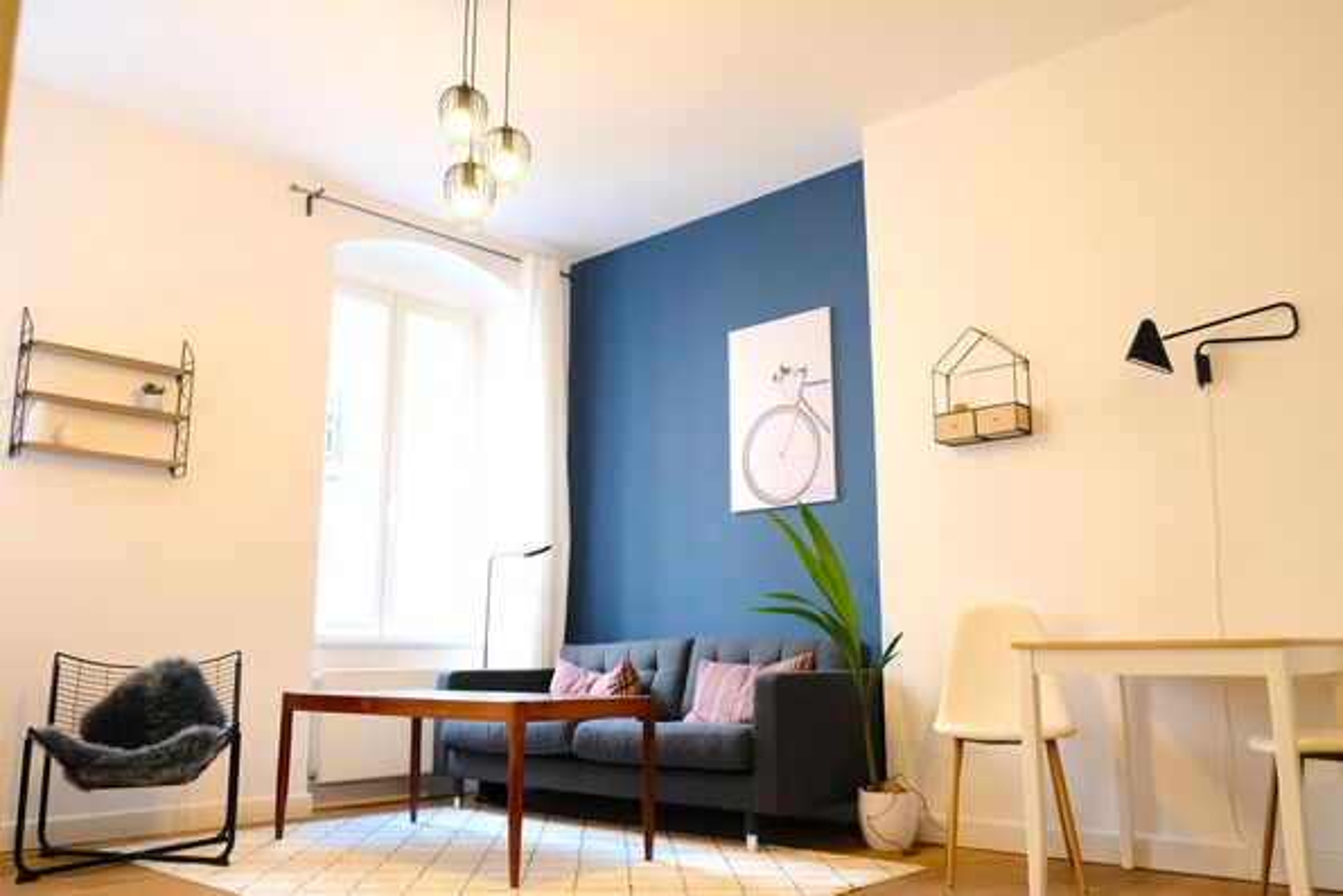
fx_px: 1045
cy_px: 448
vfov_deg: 46.4
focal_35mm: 28
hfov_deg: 65.5
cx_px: 672
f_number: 4
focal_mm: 18.8
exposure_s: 1/60
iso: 2500
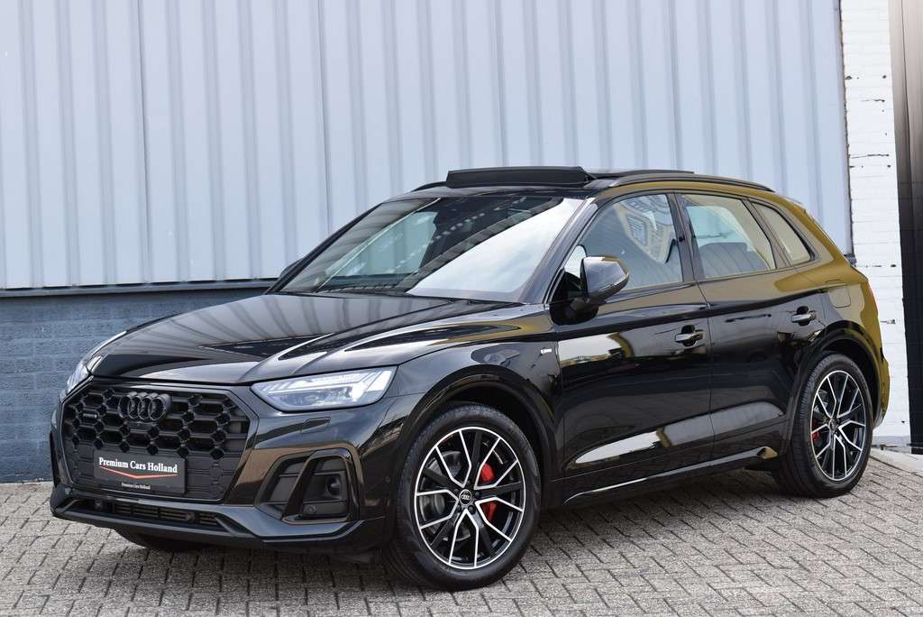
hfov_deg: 28.1
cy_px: 308
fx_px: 1847
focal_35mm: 72
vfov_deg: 19.0
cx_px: 462
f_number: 7.1
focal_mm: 48
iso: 400
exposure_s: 1/200
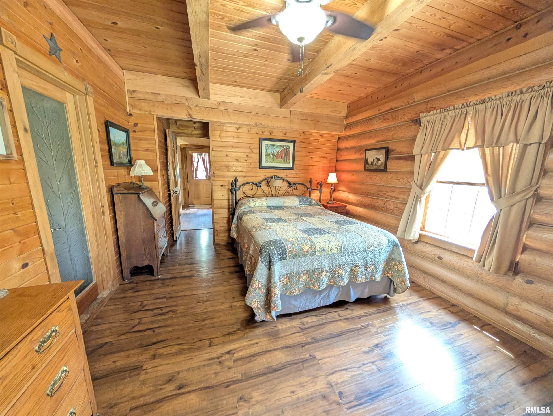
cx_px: 276
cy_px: 208
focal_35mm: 12
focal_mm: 2.02
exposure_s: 1/30
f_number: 1.7
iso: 360
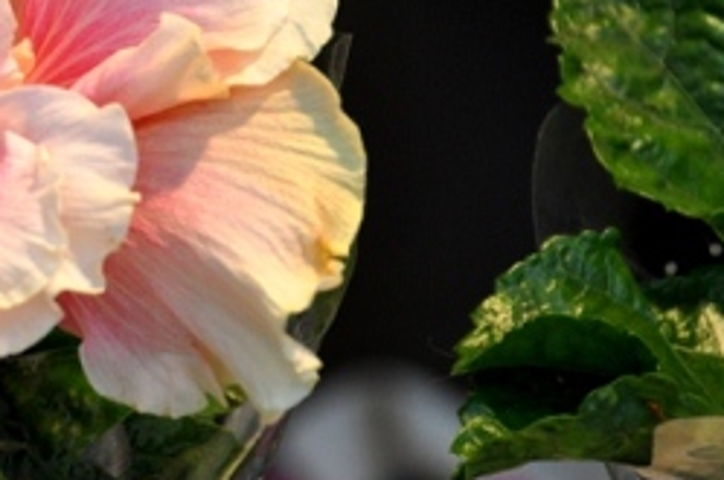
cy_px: 185
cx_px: -70
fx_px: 7126
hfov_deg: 5.8
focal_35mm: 355
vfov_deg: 3.9
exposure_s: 1/60
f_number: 5.6
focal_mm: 92
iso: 800
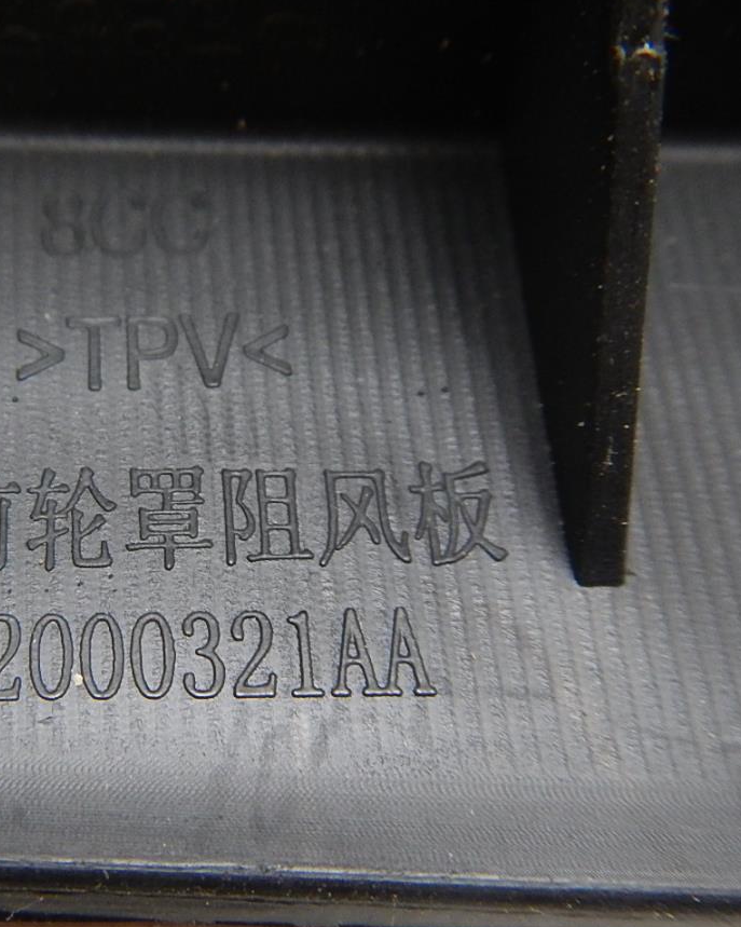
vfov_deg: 34.7
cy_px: 503
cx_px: 109
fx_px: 1481
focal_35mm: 54
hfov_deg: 27.3
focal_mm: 5.9
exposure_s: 1/25
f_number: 3.9
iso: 400
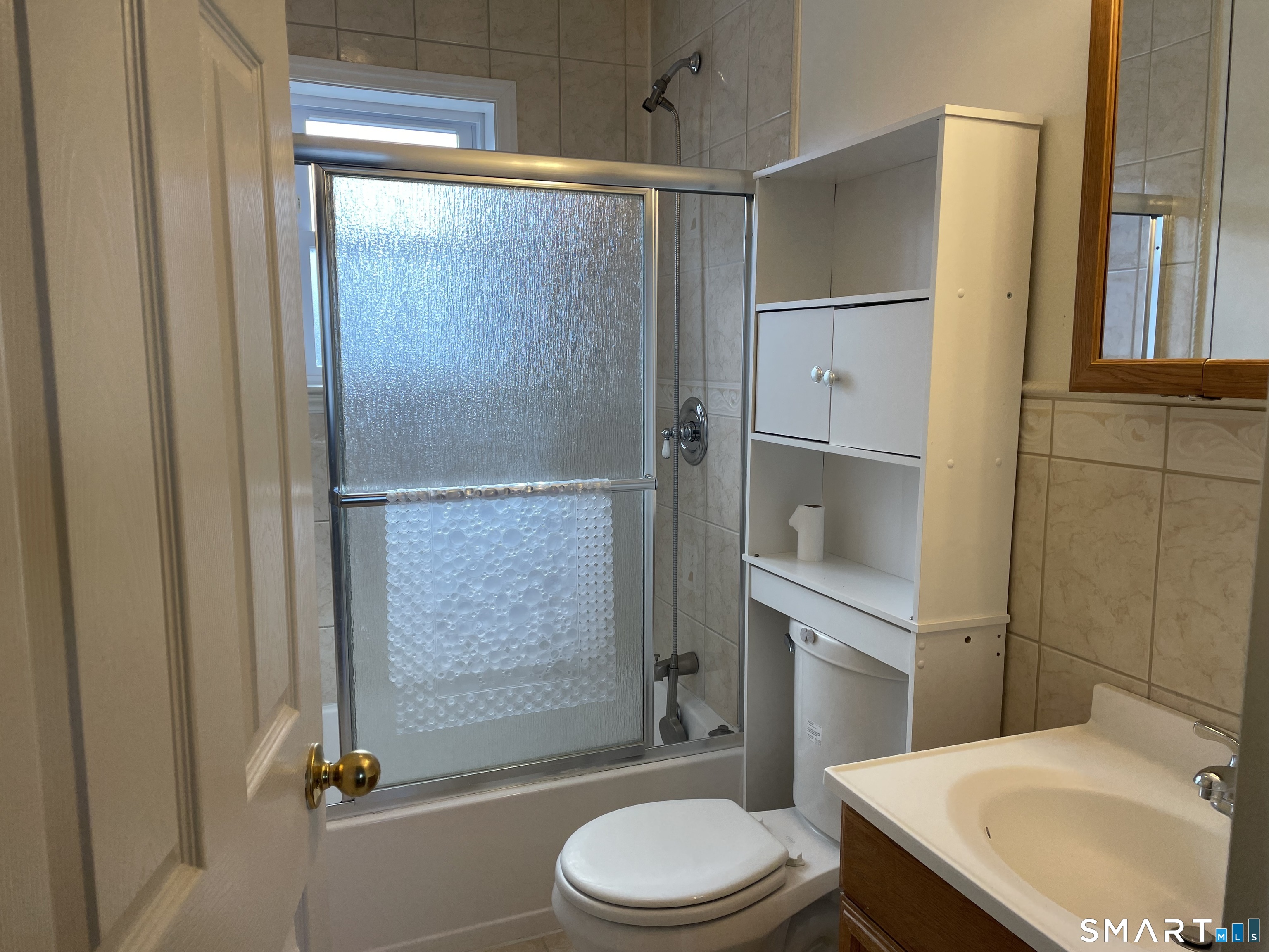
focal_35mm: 26
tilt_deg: -7.0
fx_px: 953
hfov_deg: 67.3
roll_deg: +0.0
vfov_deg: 53.1
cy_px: 476
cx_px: 634
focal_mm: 4.2
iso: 32
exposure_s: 1/155
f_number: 1.6
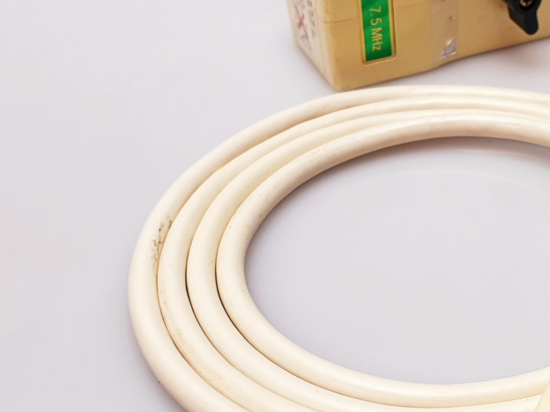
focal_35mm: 62
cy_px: 253
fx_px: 985
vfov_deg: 23.6
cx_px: 493
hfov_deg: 29.9
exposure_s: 1/100
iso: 80
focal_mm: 4.3
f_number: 2.4
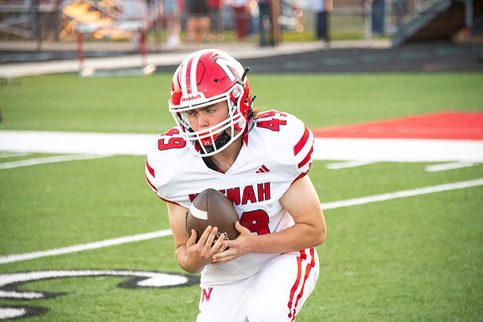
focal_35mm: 200
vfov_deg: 6.9
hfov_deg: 10.3
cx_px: 242
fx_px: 2684
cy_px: 161
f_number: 5.6
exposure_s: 1/800
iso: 4000
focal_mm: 200
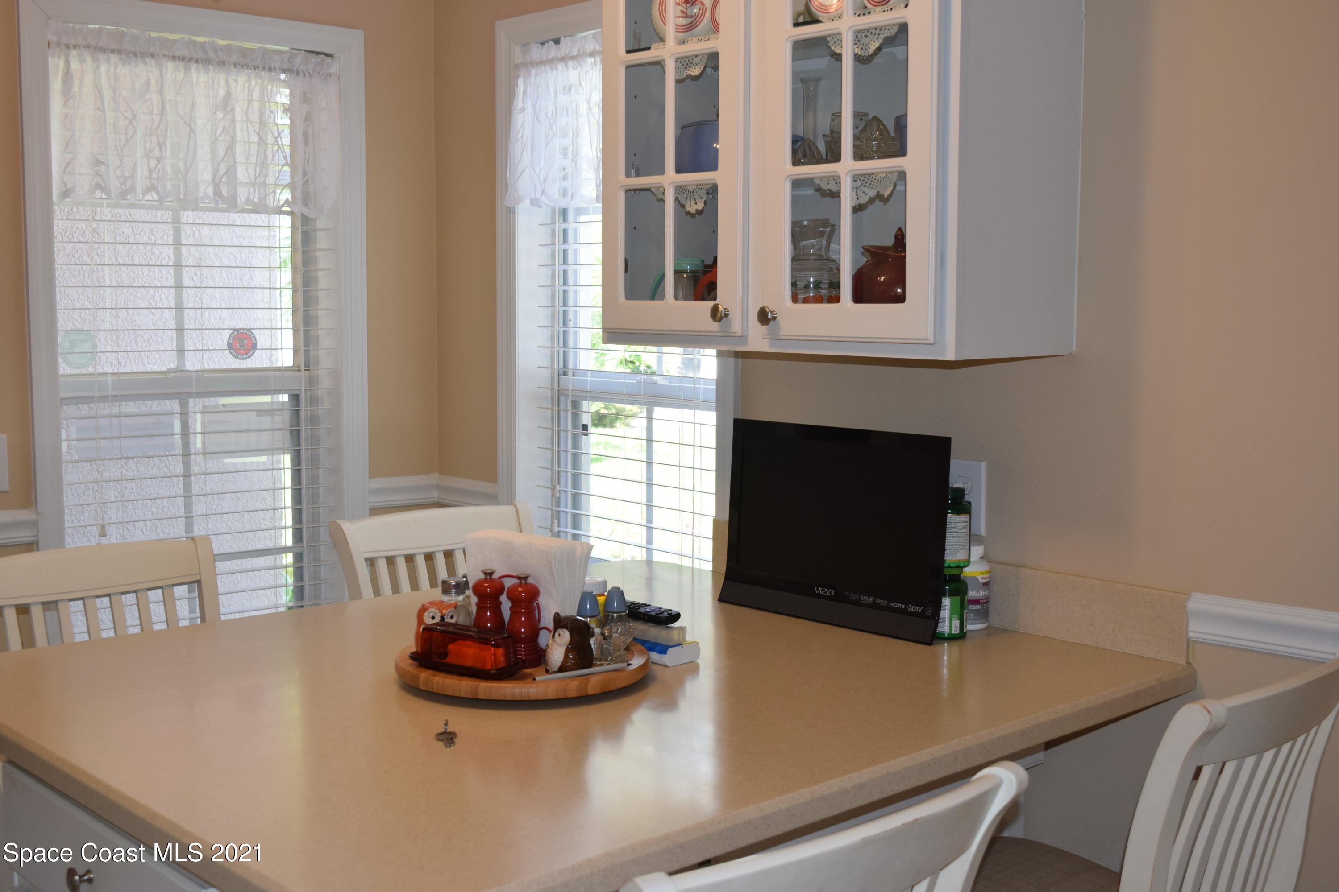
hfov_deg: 46.4
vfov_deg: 31.9
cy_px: 446
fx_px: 1562
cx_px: 670
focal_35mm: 42
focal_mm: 28
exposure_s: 1/125
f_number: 5.6
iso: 560
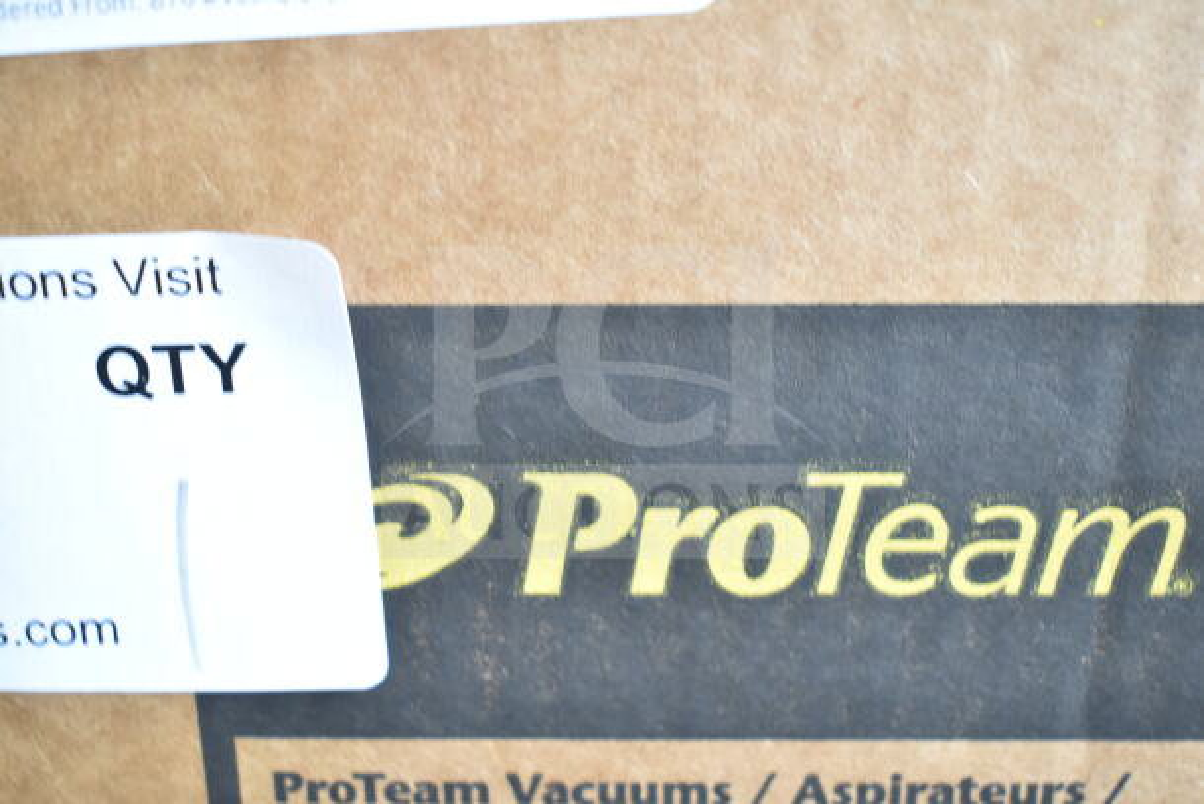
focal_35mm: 48
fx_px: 1606
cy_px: 402
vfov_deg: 28.1
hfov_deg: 41.1
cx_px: 602
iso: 1600
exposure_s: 1/80
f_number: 4.5
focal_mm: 32
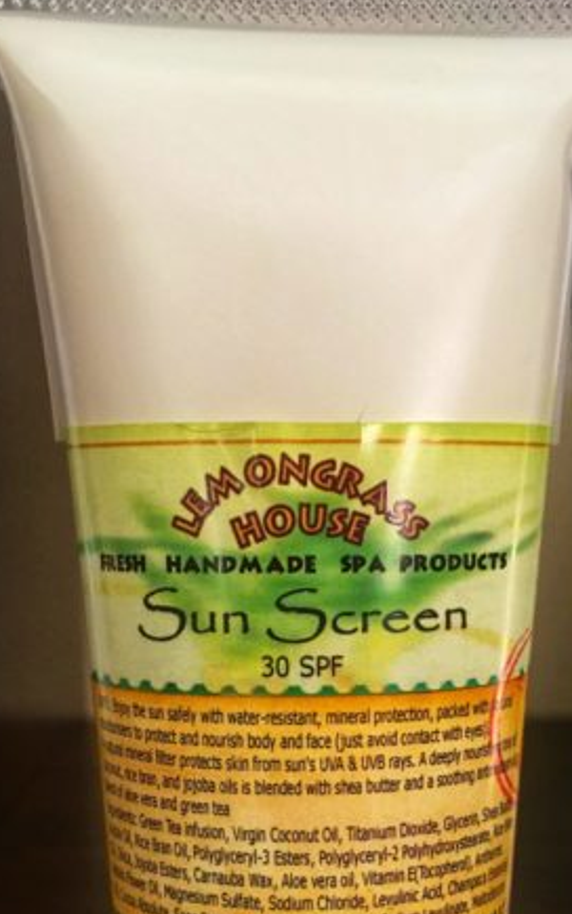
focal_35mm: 48
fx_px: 1197
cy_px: 670
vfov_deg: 40.8
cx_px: 353
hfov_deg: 26.8
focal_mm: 4.15
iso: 125
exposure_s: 1/33
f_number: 2.2
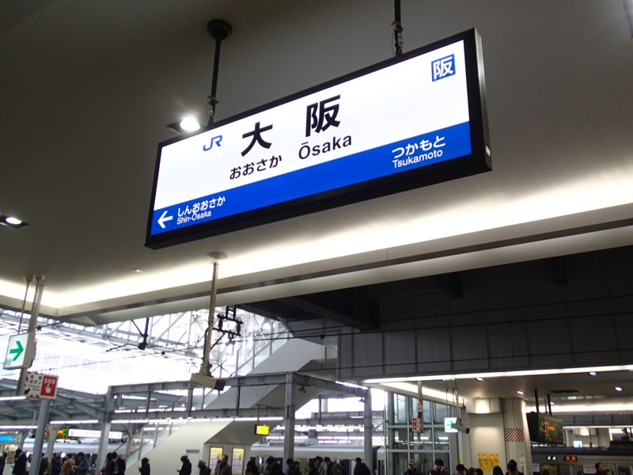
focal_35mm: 32
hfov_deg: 56.8
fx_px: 585
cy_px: 238
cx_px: 316
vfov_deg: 44.2
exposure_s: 1/60
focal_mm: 5.87
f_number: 2.4
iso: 125
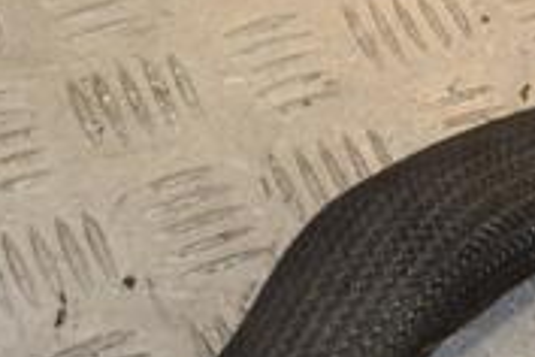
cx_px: 502
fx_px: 2422
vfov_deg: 8.4
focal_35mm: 163
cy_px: 275
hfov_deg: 12.5
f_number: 10
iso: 800
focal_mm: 32
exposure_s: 1/200
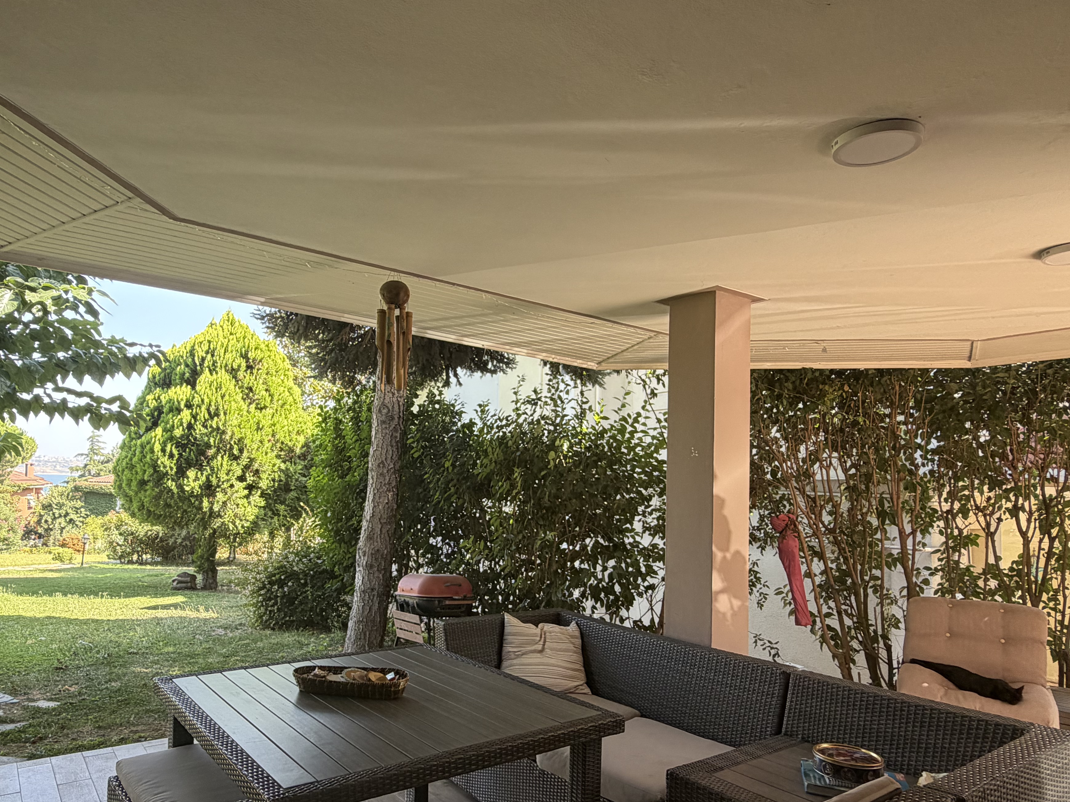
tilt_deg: +2.9
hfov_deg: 73.4
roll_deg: -0.5
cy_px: 449
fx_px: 711
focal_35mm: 23
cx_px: 446
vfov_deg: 58.7
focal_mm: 2.22
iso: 80
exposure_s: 1/121
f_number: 2.2
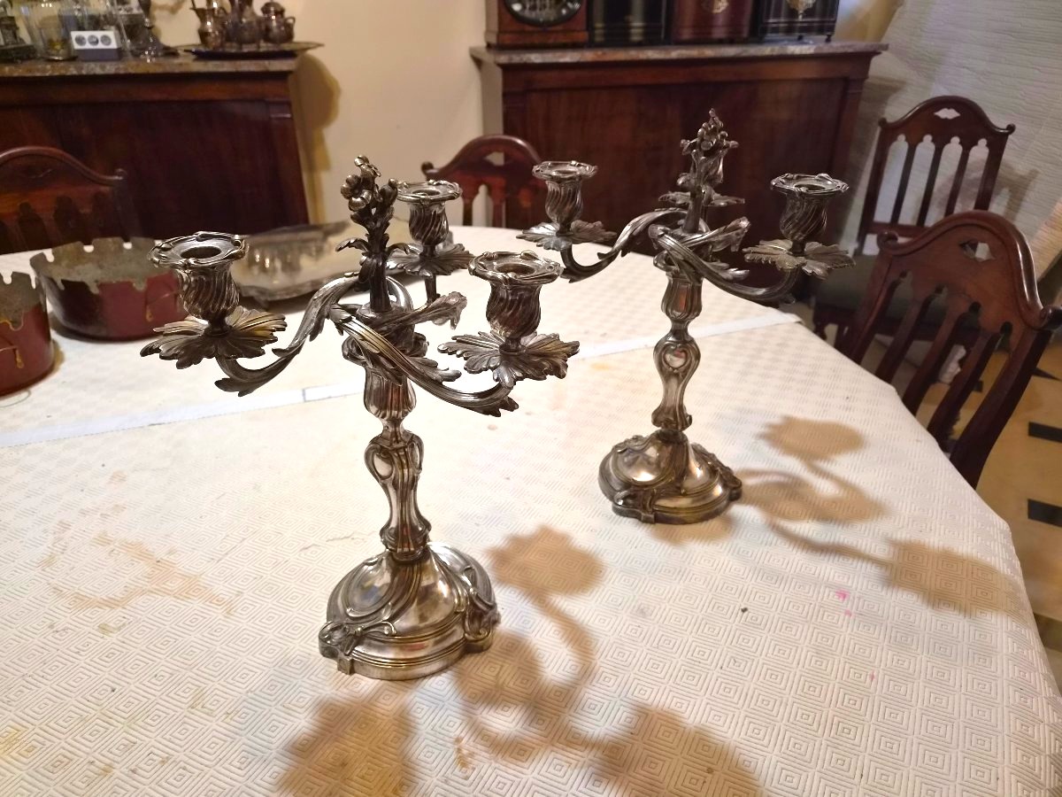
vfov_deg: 58.9
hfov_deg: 73.9
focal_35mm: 23
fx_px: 706
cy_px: 398
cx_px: 531
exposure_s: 1/100
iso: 800
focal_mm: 5.4
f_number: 1.8
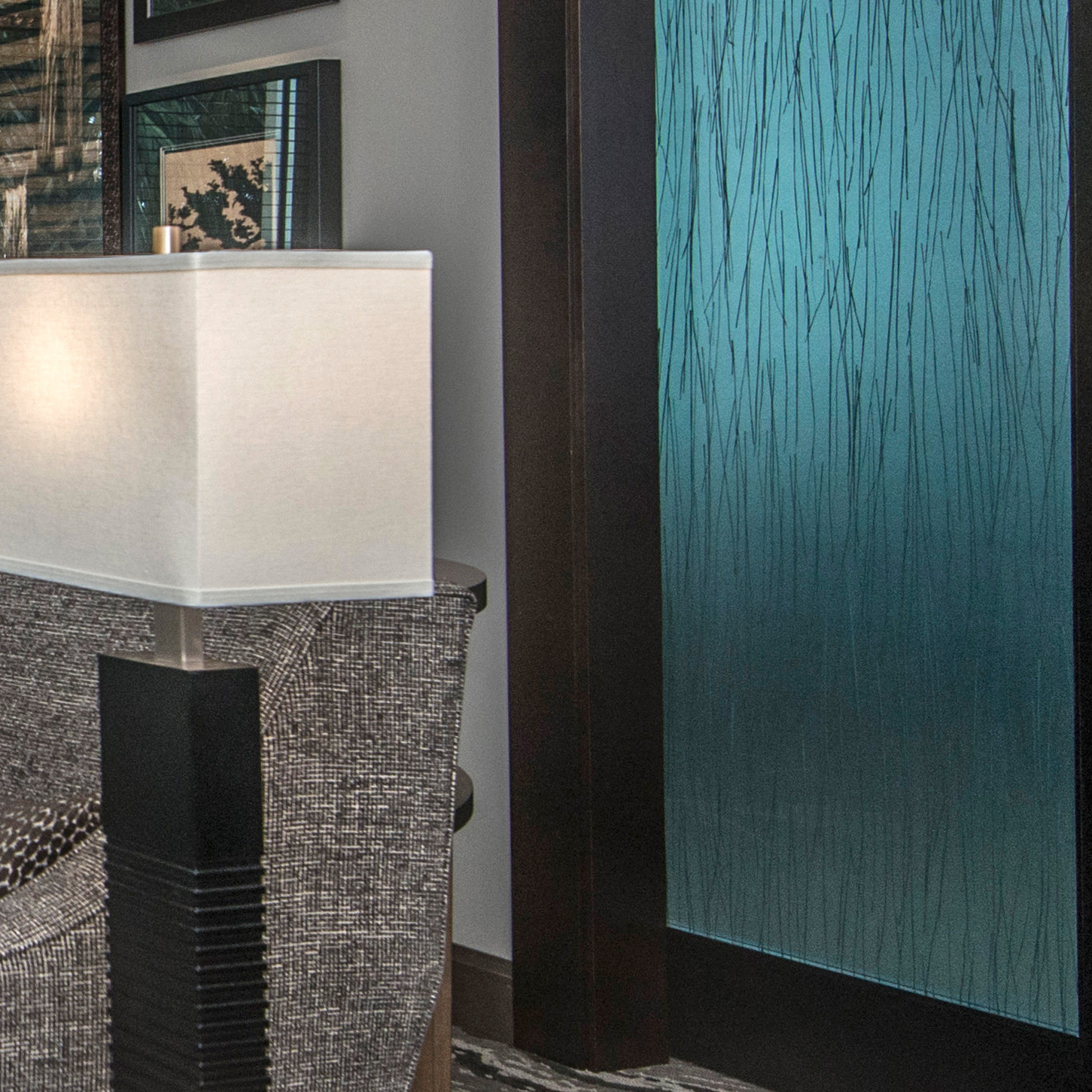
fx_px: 2463
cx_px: -569
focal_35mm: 69
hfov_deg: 21.0
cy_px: 493
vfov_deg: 25.0
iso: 400
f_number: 5.6
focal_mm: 16
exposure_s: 1/160
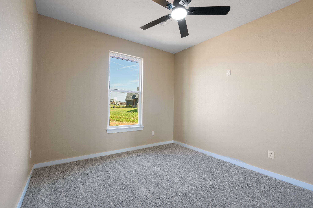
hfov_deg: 96.7
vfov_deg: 73.7
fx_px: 139
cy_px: 104
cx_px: 156
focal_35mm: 16
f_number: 8
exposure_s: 1/6
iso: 200
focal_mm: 16
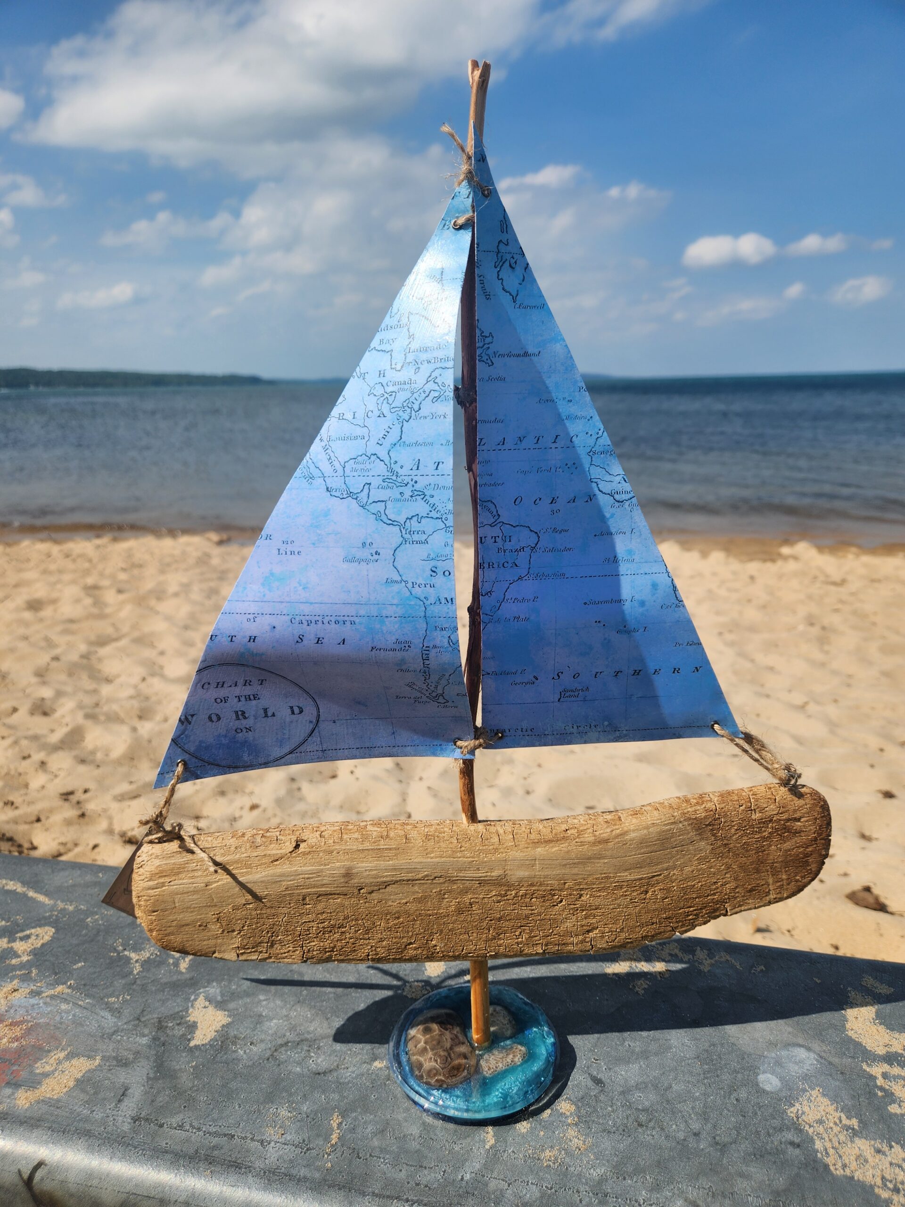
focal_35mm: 23
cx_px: 452
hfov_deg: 58.9
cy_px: 604
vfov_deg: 73.9
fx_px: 802
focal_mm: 5.4
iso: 20
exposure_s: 1/2456
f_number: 1.8
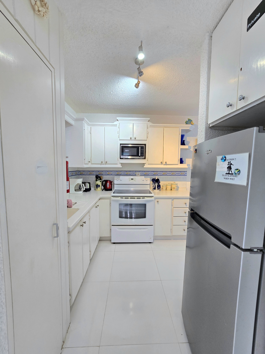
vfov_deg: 106.2
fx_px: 133
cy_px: 177
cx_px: 132
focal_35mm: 13
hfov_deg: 89.9
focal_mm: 2.2
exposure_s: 1/50.3
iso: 125
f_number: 2.2
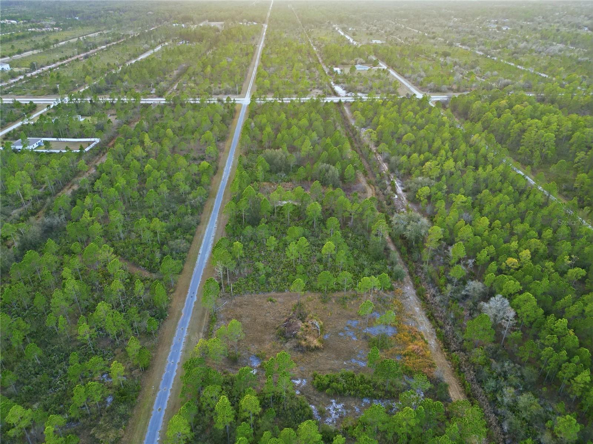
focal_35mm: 24
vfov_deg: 56.8
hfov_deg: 71.6
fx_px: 411
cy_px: 222
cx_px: 296
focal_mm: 6.7
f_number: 1.7
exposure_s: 1/80
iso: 100
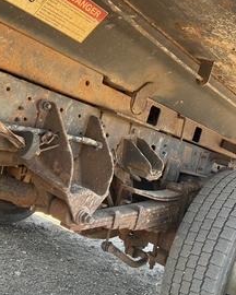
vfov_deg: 43.8
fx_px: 367
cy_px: 141
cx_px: 122
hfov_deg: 35.7
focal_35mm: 42
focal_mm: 3
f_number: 1.8
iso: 64
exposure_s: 1/122
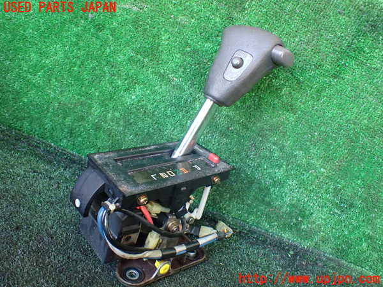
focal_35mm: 30
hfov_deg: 60.0
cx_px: 192
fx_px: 332
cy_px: 144
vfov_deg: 46.8
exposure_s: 1/100
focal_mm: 5.4
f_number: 2.3
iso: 800
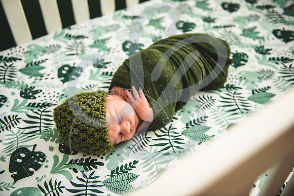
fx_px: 310
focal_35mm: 38
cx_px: 147
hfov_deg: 50.7
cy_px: 98
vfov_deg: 35.1
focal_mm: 38
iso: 640
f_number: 2.8
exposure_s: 1/160
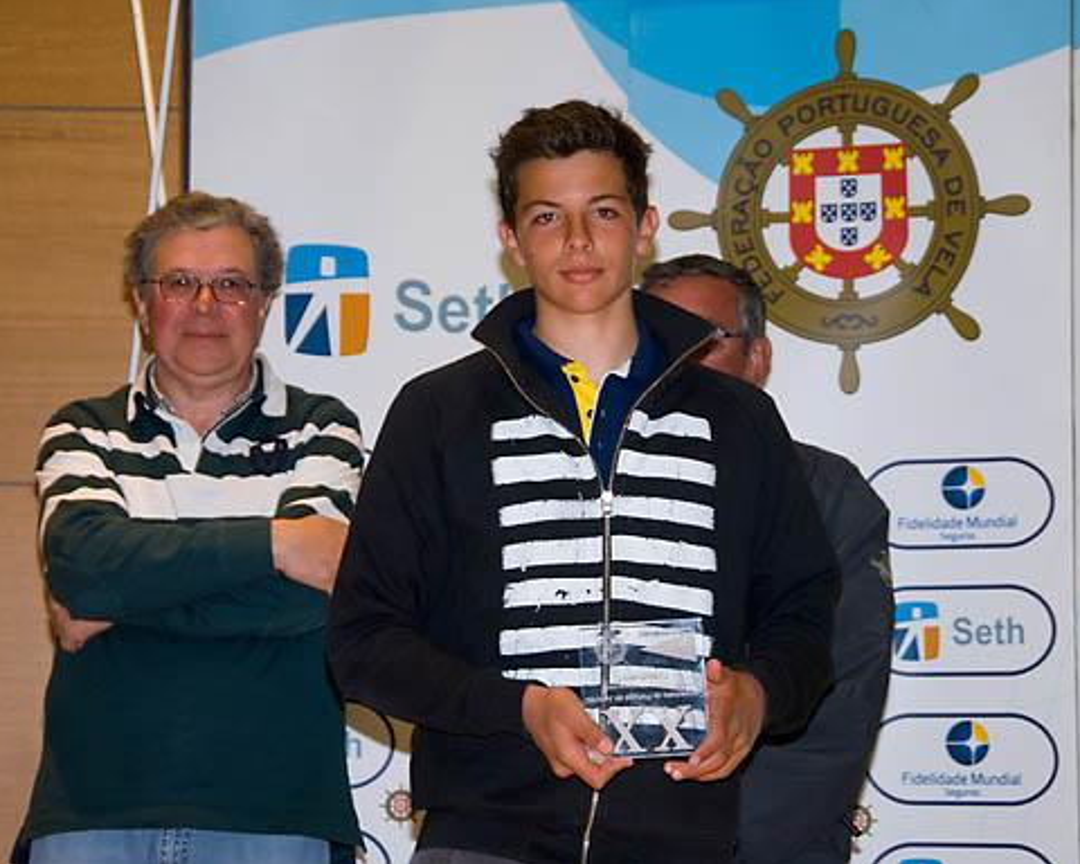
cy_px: 431
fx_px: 3804
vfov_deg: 13.0
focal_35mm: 119
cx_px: 632
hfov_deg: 16.2
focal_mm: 70
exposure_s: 1/15
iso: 100
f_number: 5
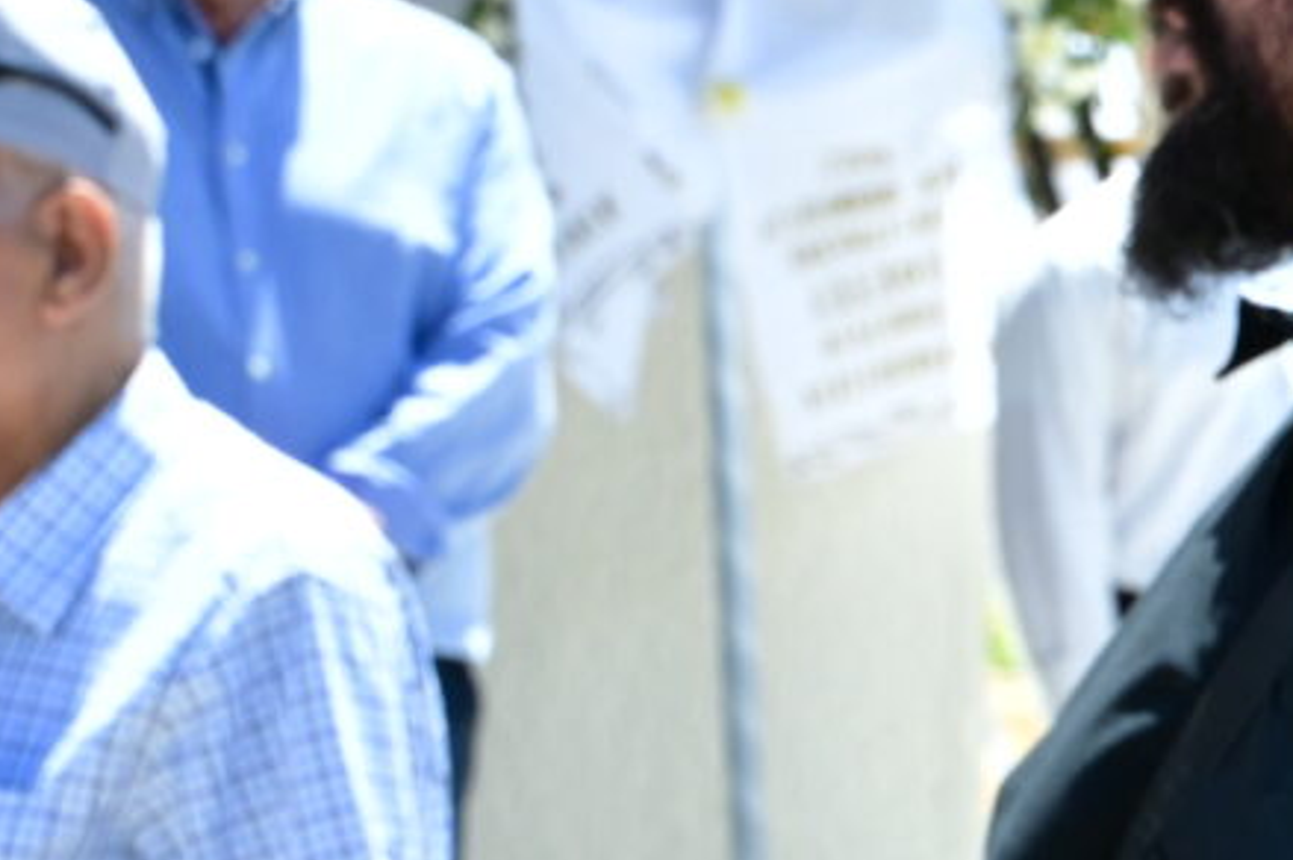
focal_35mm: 216
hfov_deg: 8.7
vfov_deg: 6.3
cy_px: 1135
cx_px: 3031
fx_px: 7752
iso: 400
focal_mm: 37
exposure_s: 1/640
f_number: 5.6
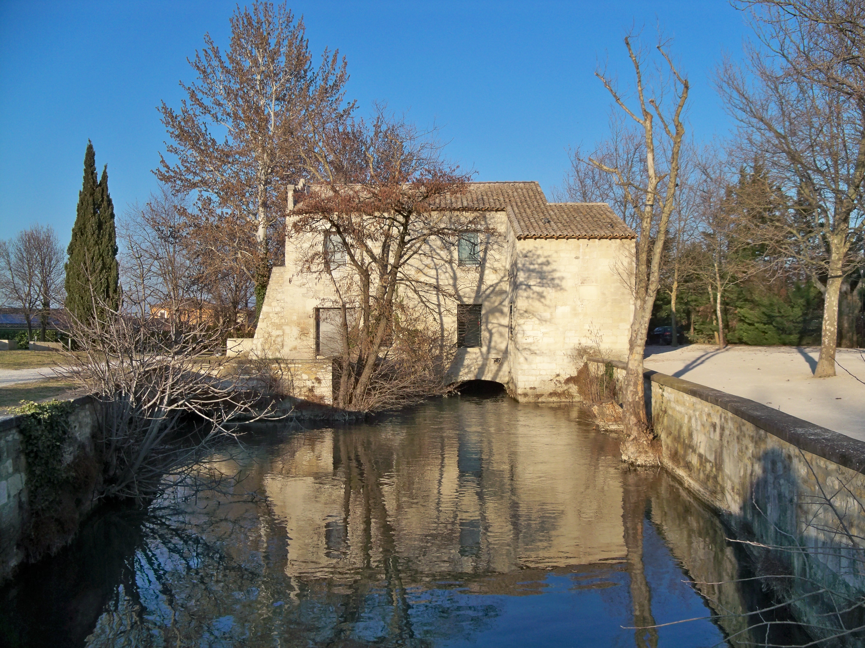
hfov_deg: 52.6
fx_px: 875
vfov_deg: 40.7
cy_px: 324
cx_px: 432
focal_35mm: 35
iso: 80
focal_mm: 6.2
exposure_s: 1/400
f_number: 3.5
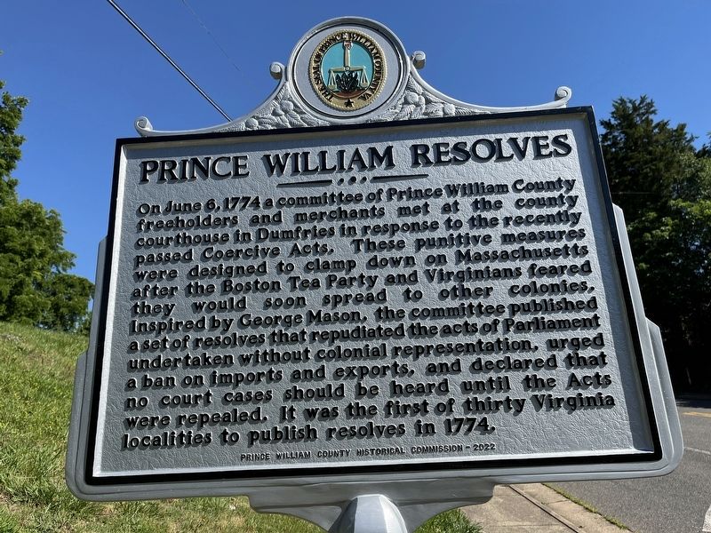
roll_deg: +3.5
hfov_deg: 67.3
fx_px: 534
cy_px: 266
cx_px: 356
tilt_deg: +16.1
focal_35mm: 26
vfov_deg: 53.1
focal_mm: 5.1
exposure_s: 1/2463
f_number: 1.6
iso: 50
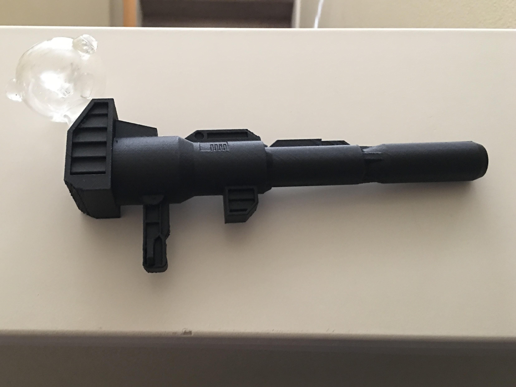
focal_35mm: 29
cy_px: 194
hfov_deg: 61.7
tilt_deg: -62.7
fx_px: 432
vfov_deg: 48.2
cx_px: 258
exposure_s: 1/4
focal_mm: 4.15
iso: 64
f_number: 2.2
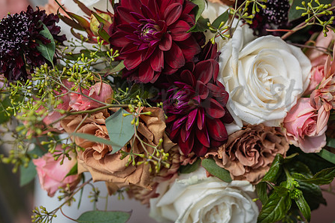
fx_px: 605
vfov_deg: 20.9
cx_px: 180
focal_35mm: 65
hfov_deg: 31.0
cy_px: 89
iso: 250
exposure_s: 1/1000
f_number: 3.5
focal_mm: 50
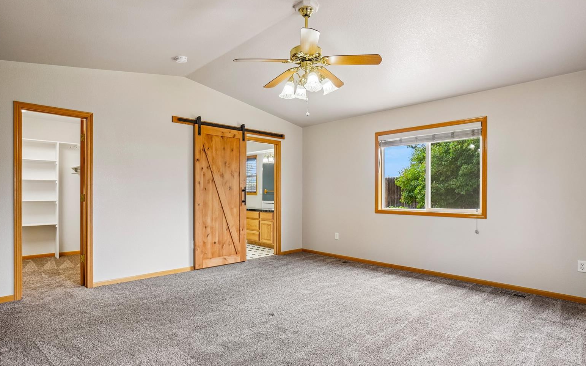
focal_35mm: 19
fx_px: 303
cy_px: 198
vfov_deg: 62.1
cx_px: 292
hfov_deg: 88.0
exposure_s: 1/40
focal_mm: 12
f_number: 8
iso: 400
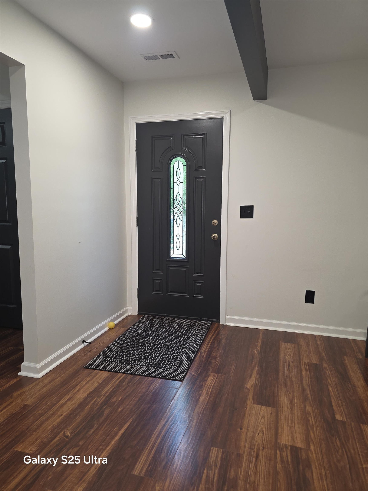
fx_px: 326
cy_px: 246
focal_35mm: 23
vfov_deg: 73.9
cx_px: 184
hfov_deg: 58.9
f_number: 1.7
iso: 125
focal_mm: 6.3
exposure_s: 1/60
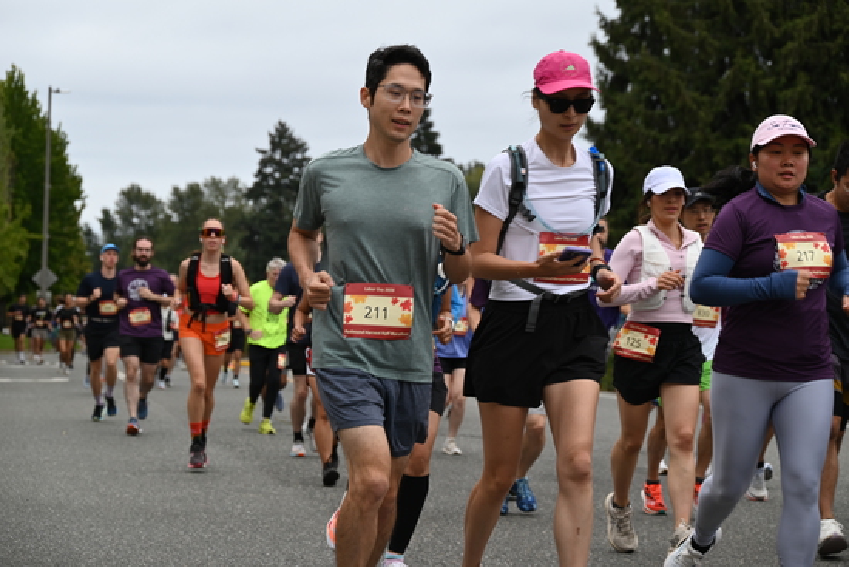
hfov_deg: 22.4
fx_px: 2147
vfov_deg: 15.0
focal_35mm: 91
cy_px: 284
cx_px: 424
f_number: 6.3
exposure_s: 1/200
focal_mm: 91
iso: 400
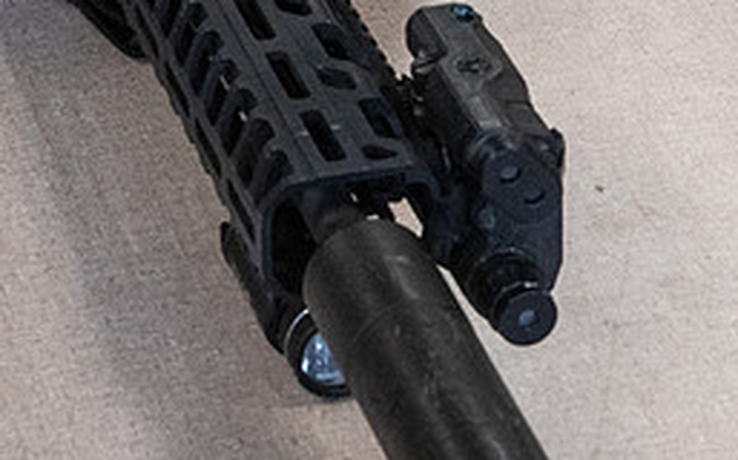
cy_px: -98
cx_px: 258
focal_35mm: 220
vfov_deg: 5.9
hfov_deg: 9.5
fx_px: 4420
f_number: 9
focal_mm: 66
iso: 6400
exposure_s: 1/125
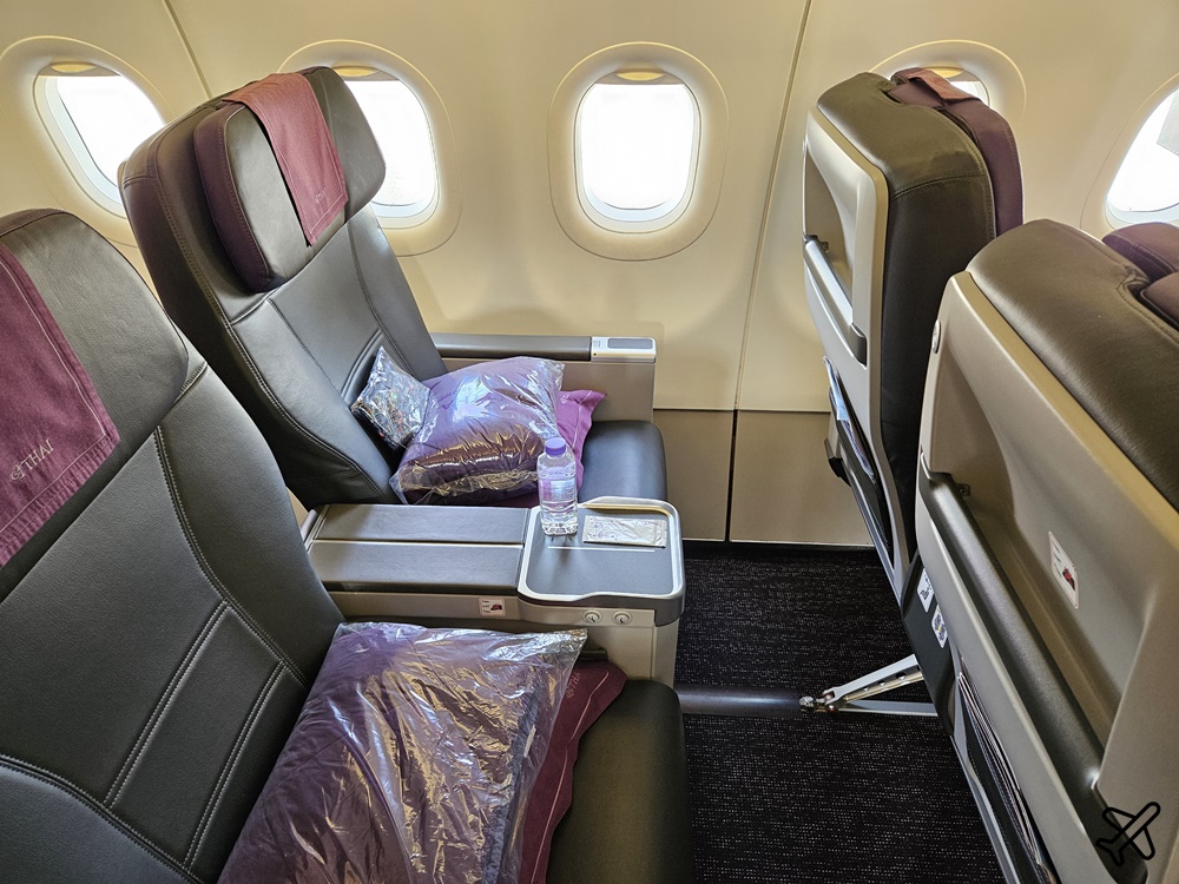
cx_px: 590
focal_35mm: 23
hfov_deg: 73.9
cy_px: 442
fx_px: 783
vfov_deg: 58.9
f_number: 1.8
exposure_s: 1/120
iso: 400
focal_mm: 5.4
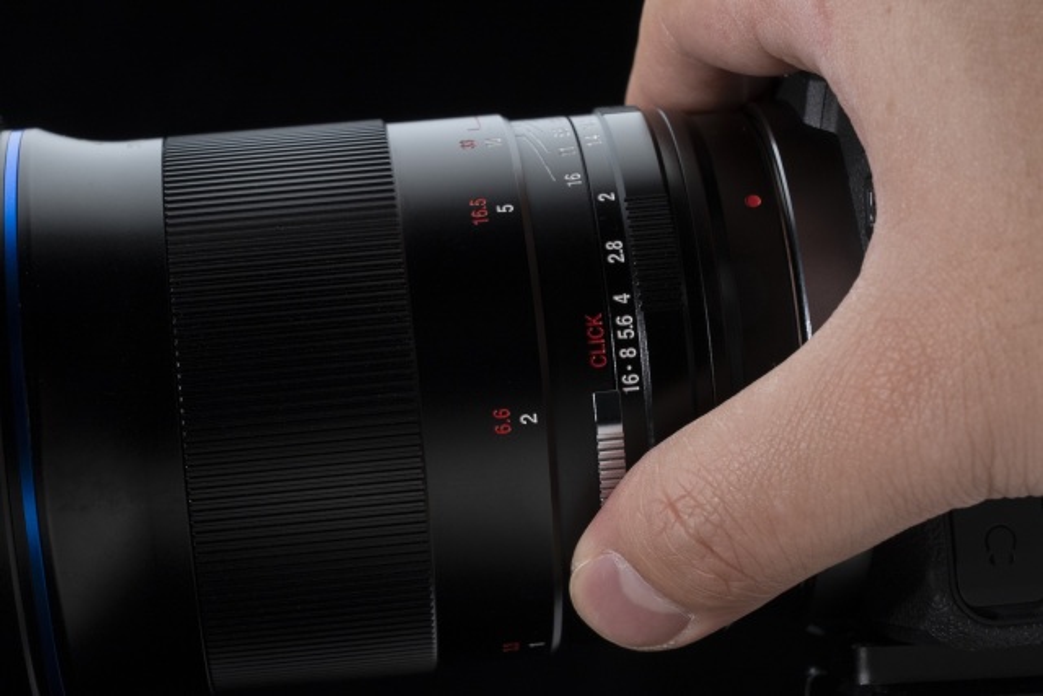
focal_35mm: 105
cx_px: 522
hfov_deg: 19.5
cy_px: 348
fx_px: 3043
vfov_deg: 13.0
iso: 800
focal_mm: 105
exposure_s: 1/10
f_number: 22
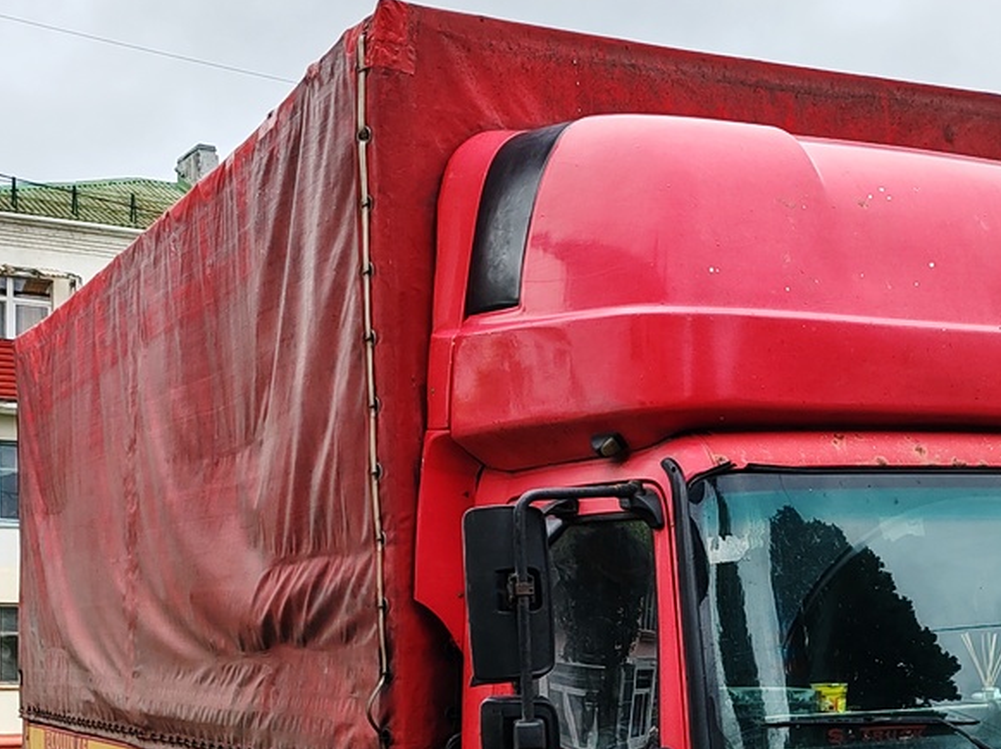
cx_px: 750
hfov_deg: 28.2
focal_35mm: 68
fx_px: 1965
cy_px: 677
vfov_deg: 21.1
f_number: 1.9
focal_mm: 6.12
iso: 50
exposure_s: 1/160
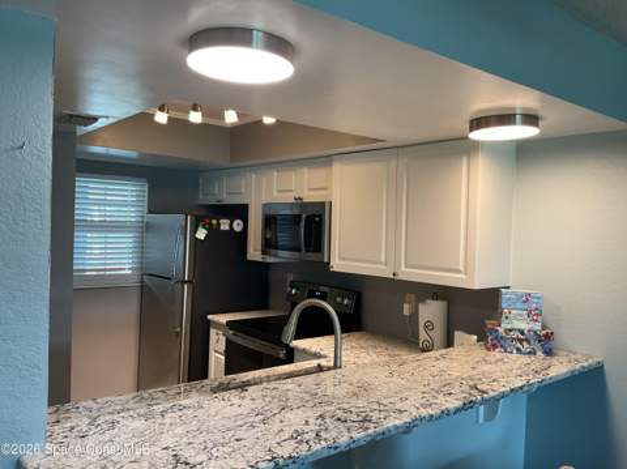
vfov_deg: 48.2
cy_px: 234
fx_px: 525
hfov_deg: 61.7
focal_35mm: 29
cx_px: 314
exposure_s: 1/60
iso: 64
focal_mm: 3
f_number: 1.8
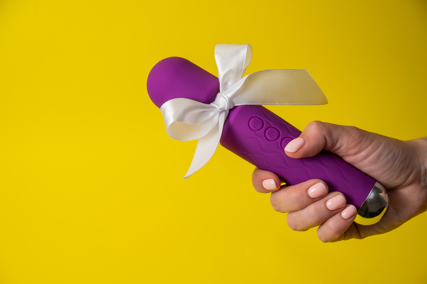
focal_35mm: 70
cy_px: 142
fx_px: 830
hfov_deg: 28.9
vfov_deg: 19.4
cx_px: 214
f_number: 5.6
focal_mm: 70
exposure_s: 1/400
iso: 400
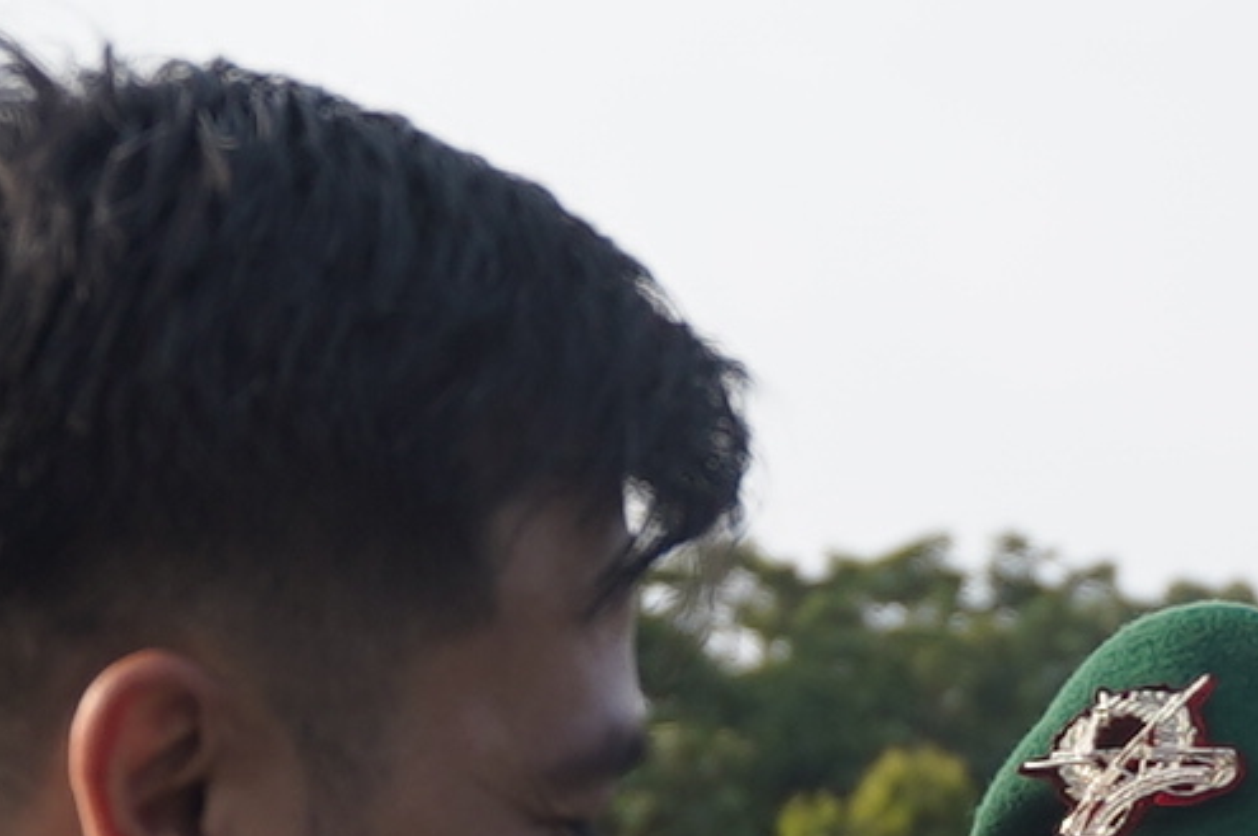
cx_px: 635
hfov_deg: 8.9
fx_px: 8064
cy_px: 1542
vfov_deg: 5.8
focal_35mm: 231
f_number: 2.8
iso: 125
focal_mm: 25.7
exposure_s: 1/1000
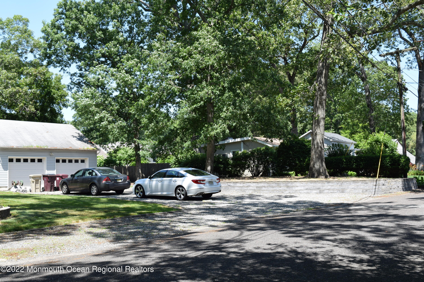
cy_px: 141
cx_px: 212
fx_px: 495
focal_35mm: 42
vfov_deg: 31.9
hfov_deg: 46.4
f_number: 8
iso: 250
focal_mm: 28
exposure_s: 1/250
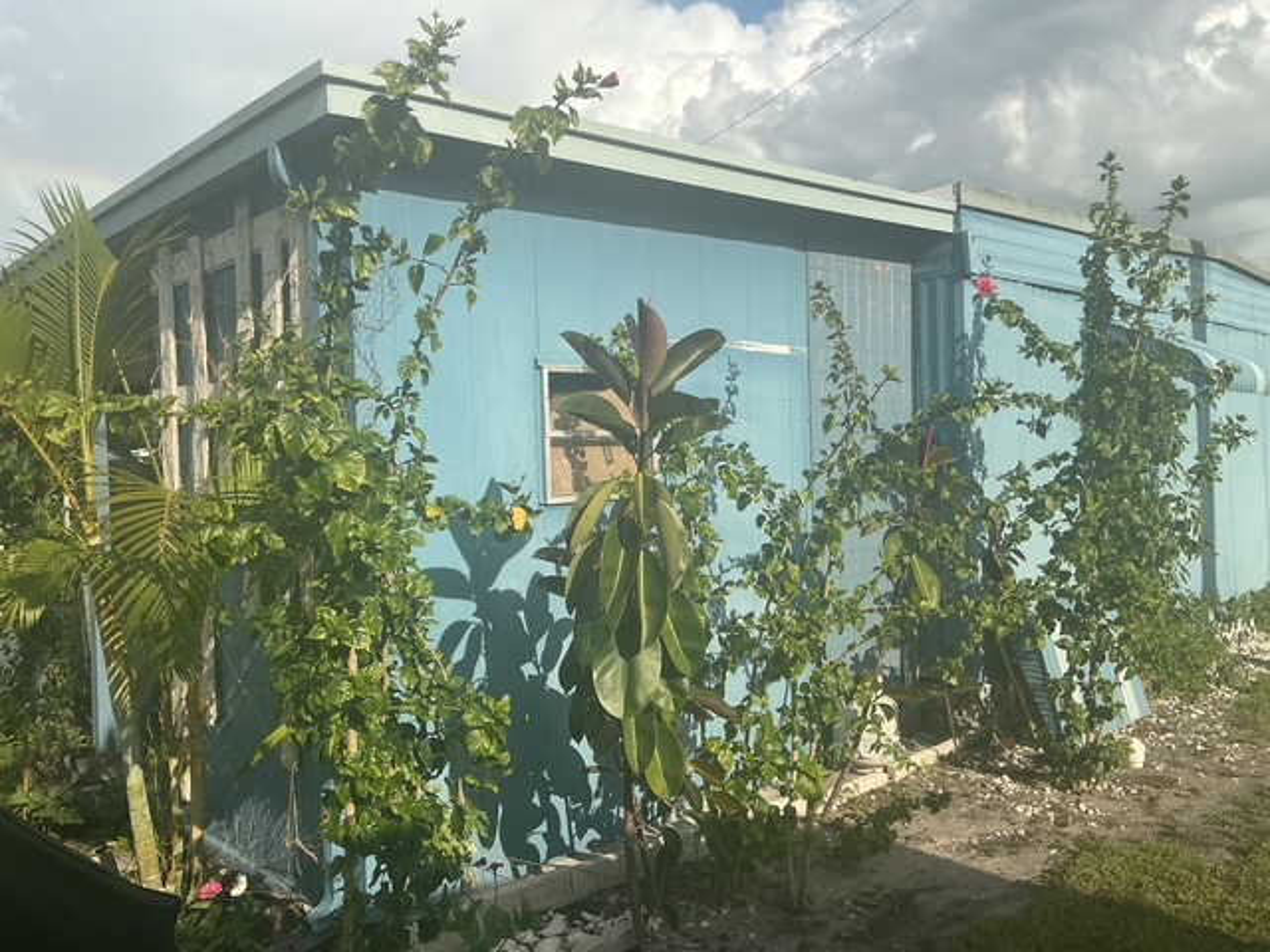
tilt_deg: +0.9
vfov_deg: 48.2
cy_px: 476
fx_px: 1064
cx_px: 635
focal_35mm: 29
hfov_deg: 61.7
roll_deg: +1.5
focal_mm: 3
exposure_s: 1/1984
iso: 25
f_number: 1.8
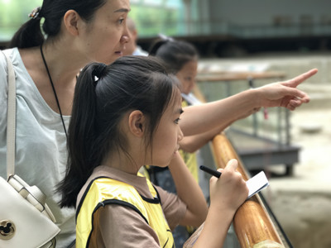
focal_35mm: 57
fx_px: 545
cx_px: 166
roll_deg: +1.8
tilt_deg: -7.4
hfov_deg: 33.8
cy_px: 124
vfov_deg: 25.7
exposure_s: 1/50
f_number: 2.8
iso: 40
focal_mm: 6.6
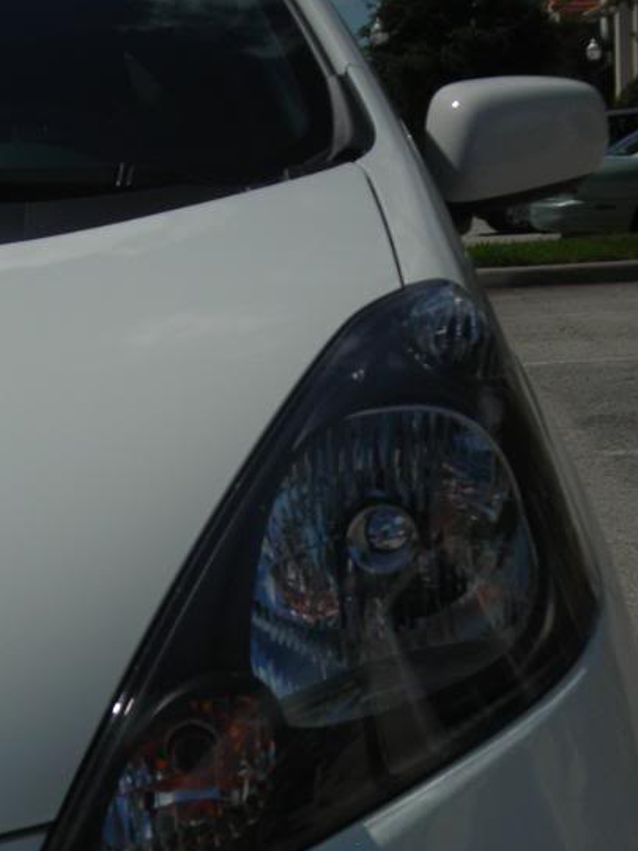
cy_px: 541
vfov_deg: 26.9
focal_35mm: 72
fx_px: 1769
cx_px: 225
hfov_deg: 20.4
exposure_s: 1/810
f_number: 6.4
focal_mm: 6.3
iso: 50
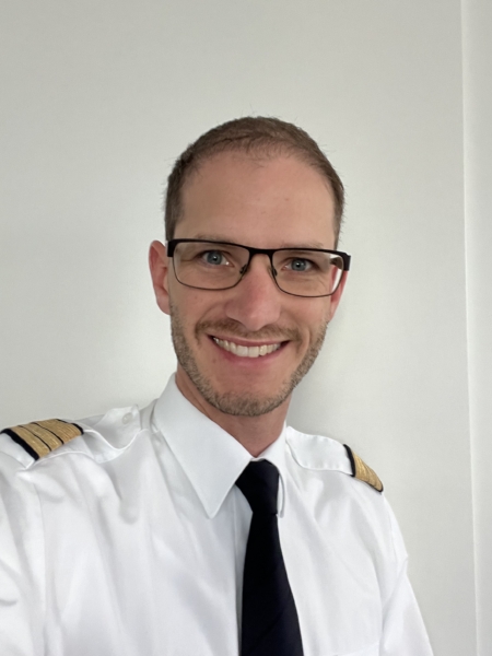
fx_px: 569
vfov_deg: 60.0
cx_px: 246
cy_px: 328
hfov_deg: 46.8
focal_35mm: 30
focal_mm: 2.71
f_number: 2.2
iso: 320
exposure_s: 1/60
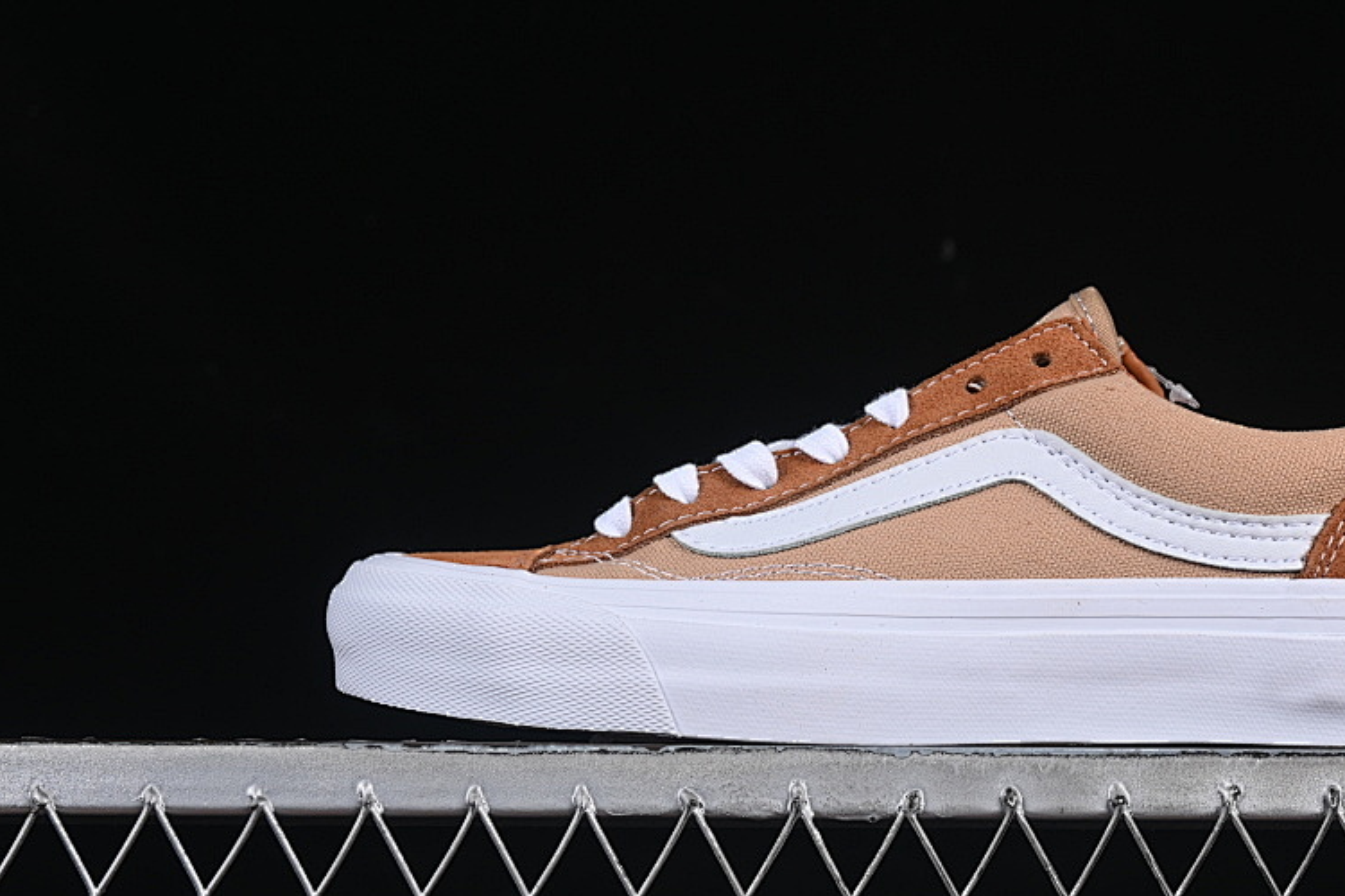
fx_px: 4035
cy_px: 344
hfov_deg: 18.8
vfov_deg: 12.7
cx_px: 963
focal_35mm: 108
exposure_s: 1/80
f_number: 8
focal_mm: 50
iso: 160
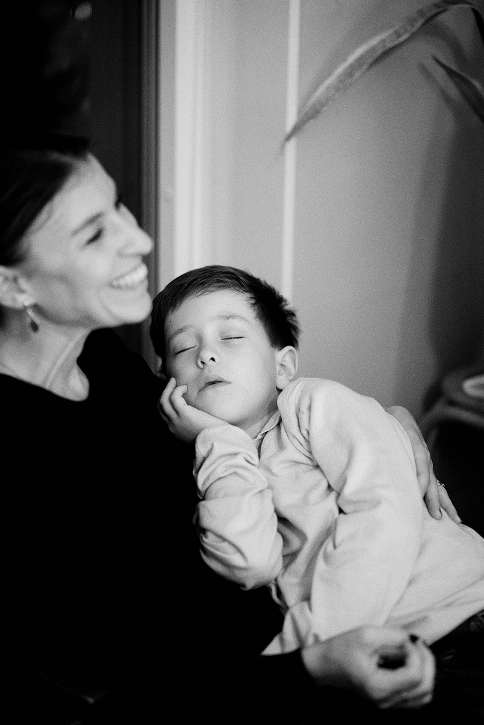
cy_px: 362
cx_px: 242
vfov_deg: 24.2
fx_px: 1694
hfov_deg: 16.3
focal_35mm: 84
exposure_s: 1/100
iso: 1000
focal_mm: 56
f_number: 1.2
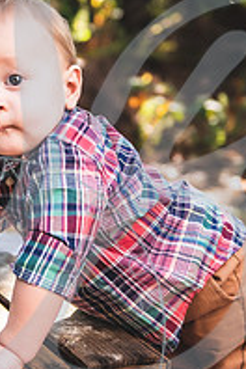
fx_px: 1025
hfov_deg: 13.7
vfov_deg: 20.4
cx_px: 76
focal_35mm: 100
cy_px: 188
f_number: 2.8
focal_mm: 44
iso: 100
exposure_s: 1/160
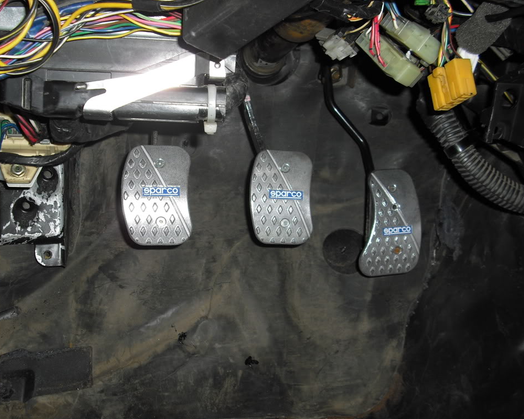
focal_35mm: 40
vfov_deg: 37.3
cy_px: 211
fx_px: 620
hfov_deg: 45.8
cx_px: 248
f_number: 2.8
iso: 100
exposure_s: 1/60
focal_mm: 6.2
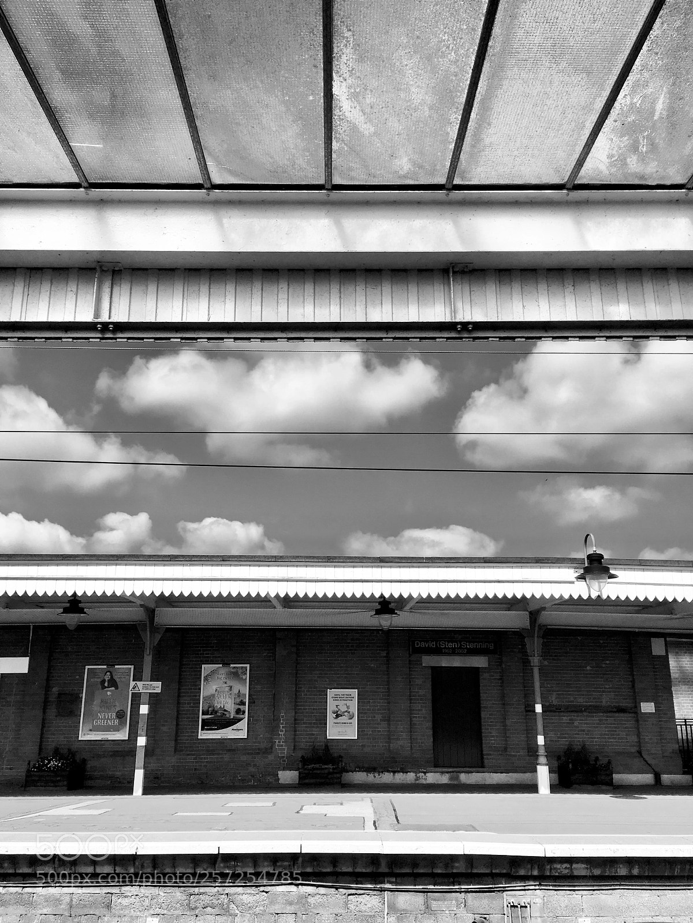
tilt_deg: +16.2
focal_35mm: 29
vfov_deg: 61.7
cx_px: 346
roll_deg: -1.2
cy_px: 462
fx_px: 774
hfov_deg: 48.2
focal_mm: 4.15
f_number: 2.2
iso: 25
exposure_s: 1/2262
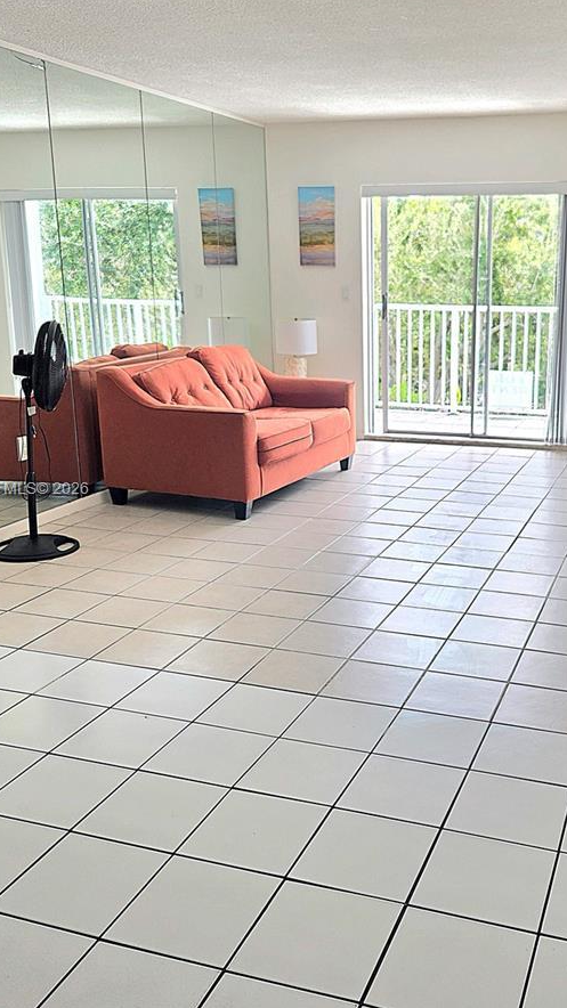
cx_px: 391
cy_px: 490
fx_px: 909
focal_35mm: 34
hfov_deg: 34.2
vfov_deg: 58.0
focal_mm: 5.4
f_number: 1.8
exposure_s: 1/182
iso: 40
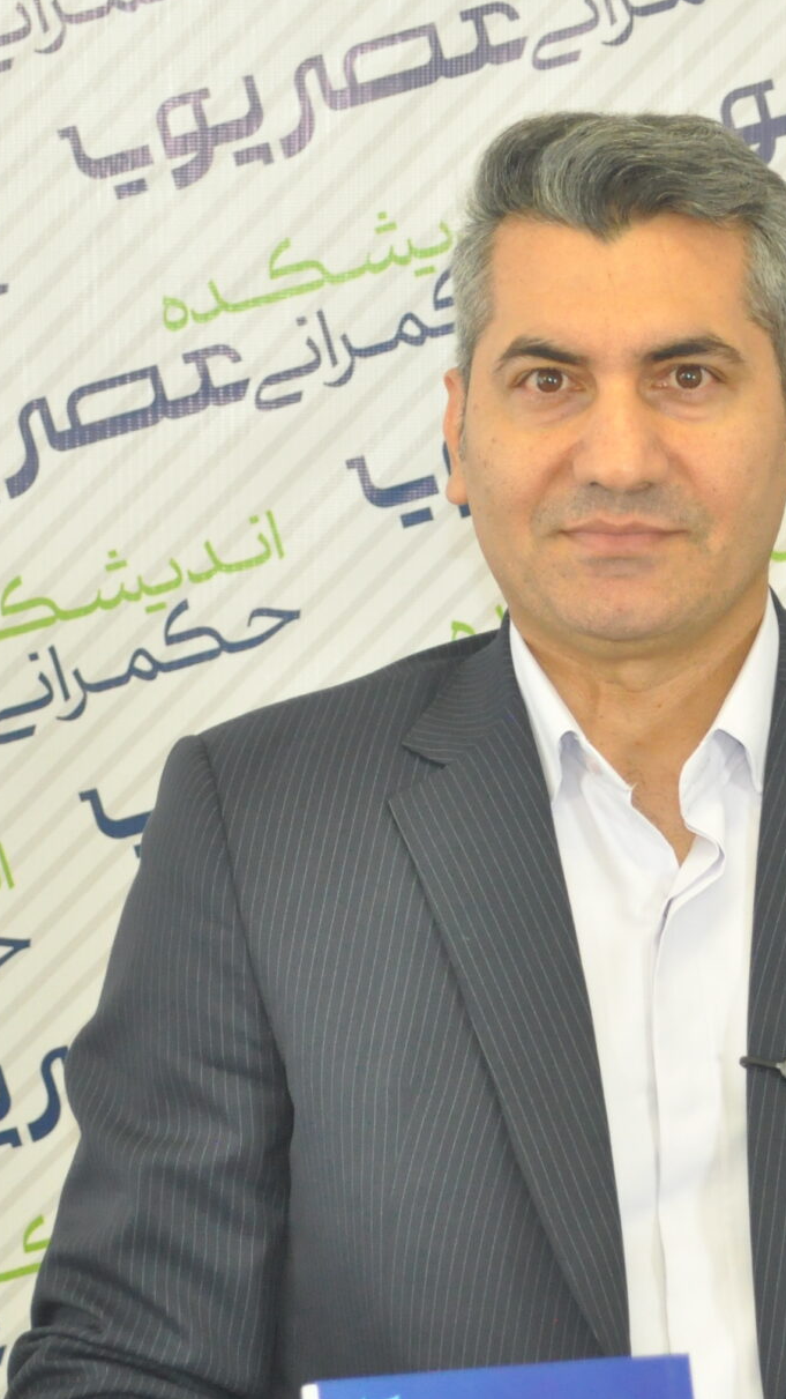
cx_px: 577
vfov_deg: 18.4
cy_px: 849
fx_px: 4303
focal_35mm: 116
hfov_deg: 10.4
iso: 1250
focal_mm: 35
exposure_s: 1/60
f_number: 5.6
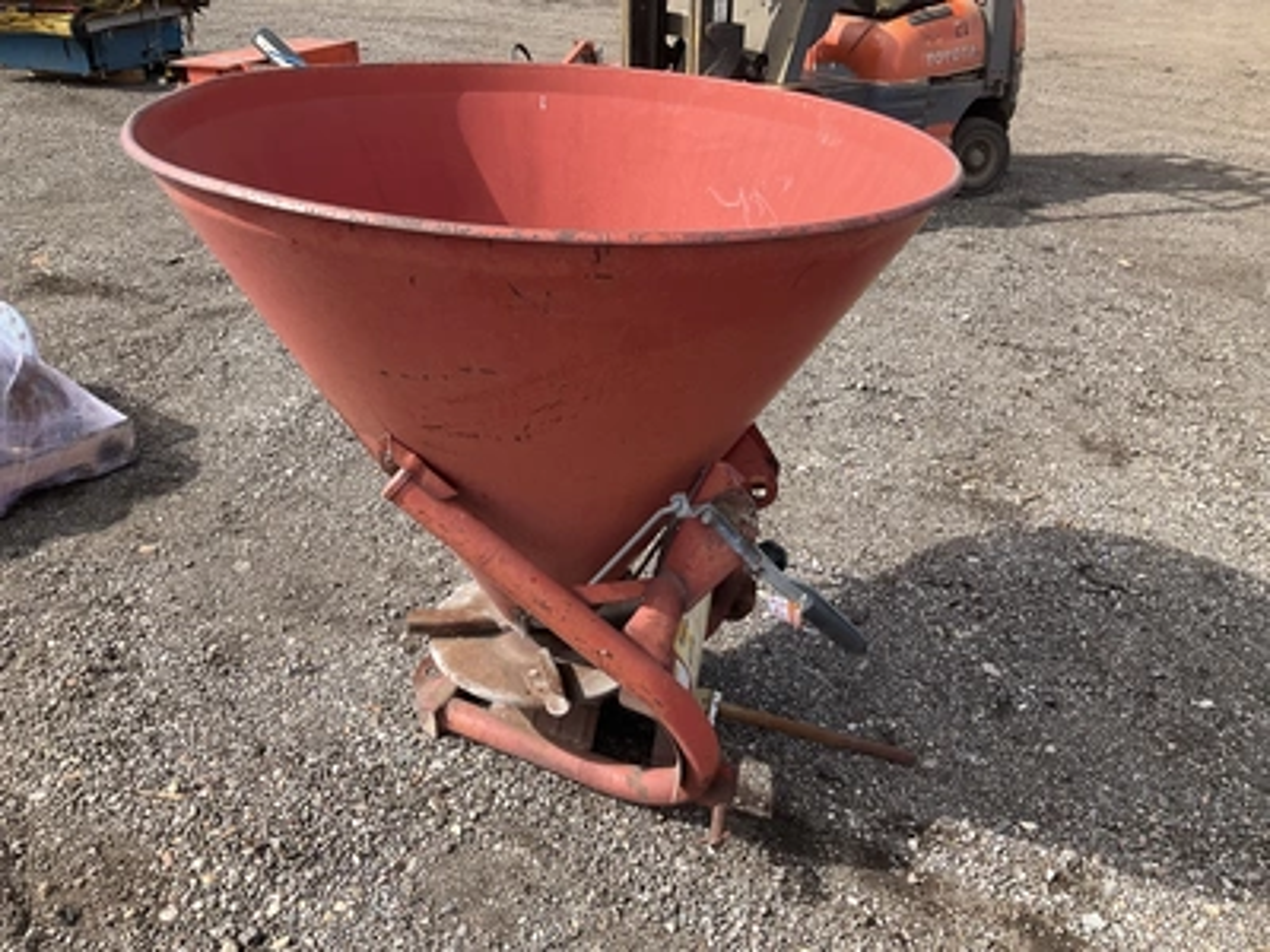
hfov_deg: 61.7
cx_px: 635
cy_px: 476
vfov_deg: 48.2
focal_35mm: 29
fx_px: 1064
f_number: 1.8
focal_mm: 3
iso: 25
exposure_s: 1/842
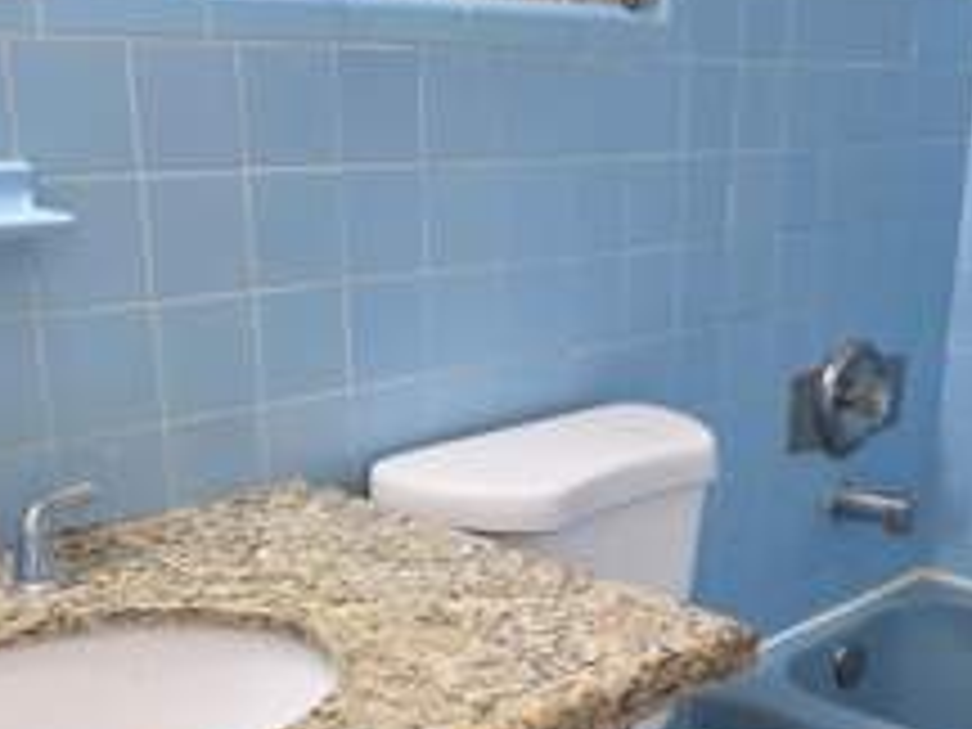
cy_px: 668
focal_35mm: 51
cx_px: 738
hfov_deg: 36.5
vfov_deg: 27.4
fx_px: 1432
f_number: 1.4
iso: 500
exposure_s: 1/120
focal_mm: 6.5
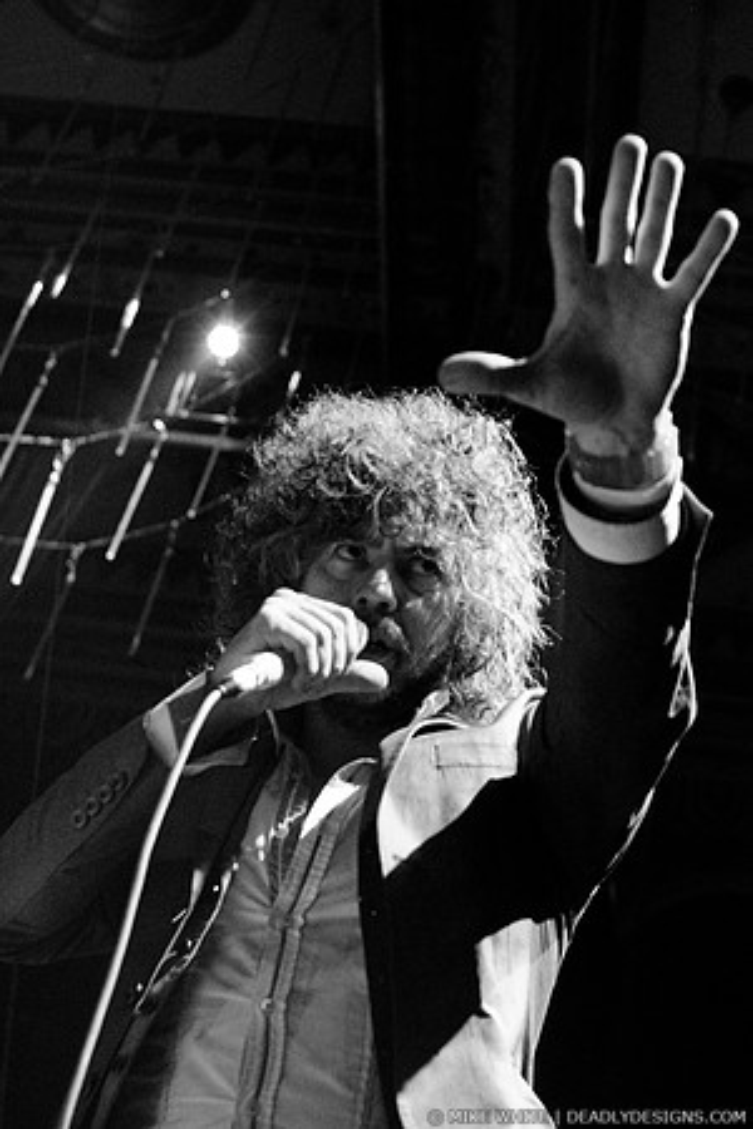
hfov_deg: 29.9
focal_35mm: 45
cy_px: 564
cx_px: 376
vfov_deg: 43.6
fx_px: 1412
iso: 1600
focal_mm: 30
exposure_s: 1/400
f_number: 3.5
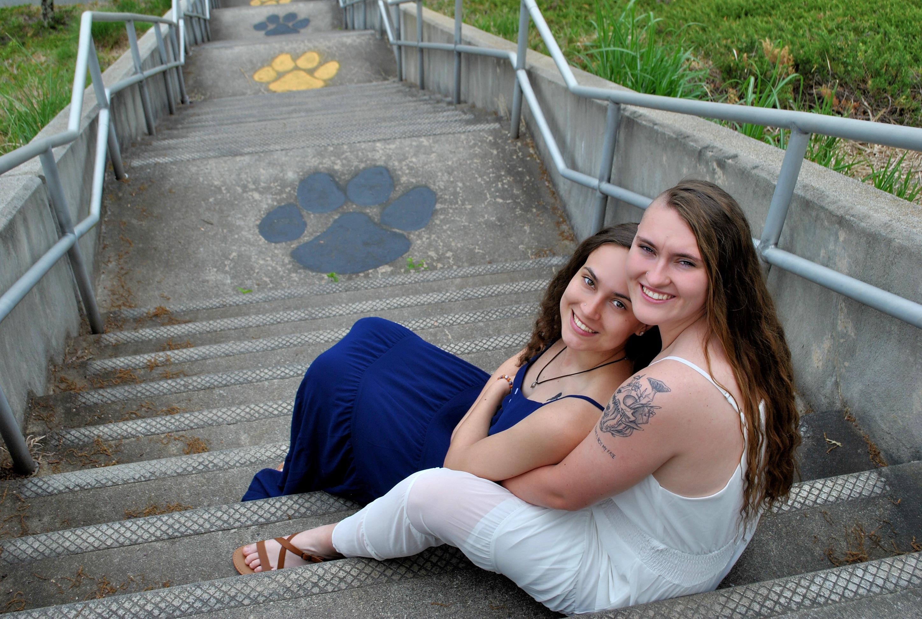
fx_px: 1001
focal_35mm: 39
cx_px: 461
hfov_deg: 49.5
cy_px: 310
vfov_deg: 34.4
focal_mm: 26
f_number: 7.1
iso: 100
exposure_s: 1/200
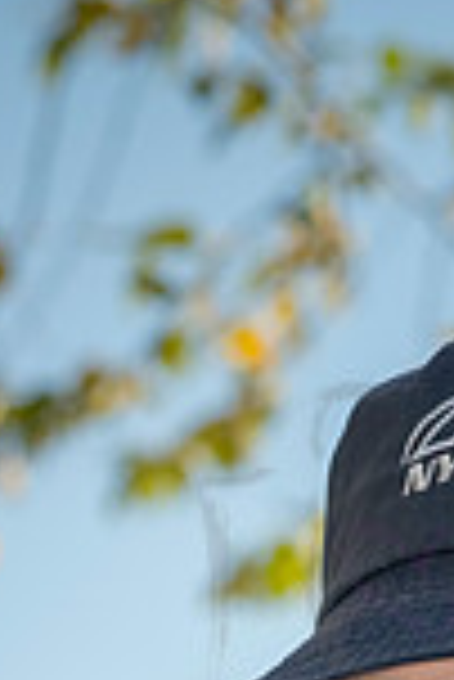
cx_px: 427
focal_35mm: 334
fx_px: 6303
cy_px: 982
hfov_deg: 4.1
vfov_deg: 6.1
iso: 640
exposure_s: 1/800
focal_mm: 112
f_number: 7.1
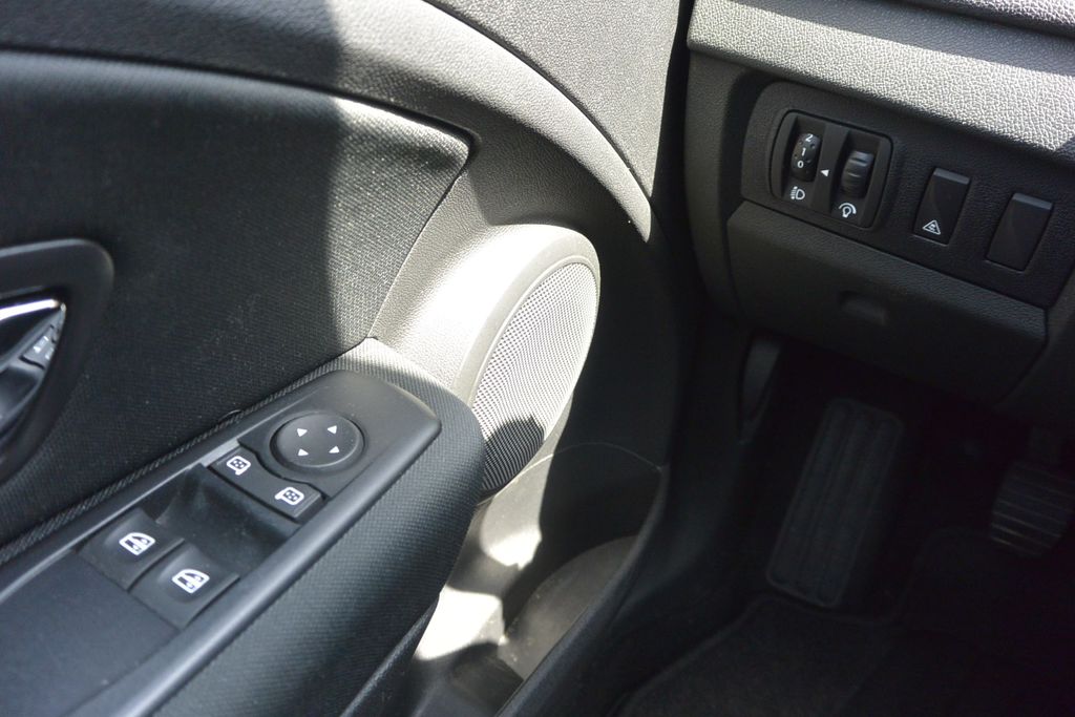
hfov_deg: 67.4
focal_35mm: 27
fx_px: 806
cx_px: 538
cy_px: 358
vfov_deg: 47.9
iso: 250
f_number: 3.5
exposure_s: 1/125
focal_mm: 10
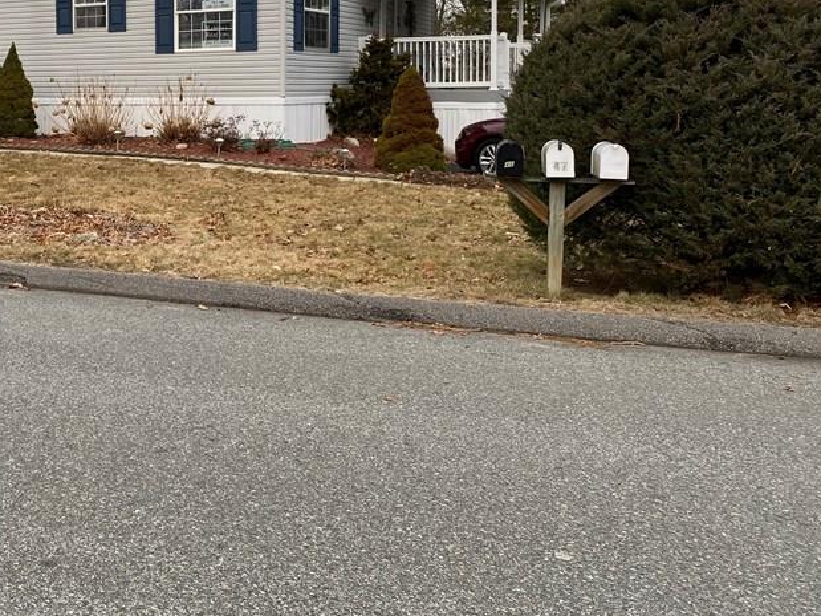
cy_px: 139
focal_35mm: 43
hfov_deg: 41.8
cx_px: 158
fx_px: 1020
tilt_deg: -3.2
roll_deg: +0.6
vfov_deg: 32.8
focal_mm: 4.25
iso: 32
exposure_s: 1/446
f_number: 1.8
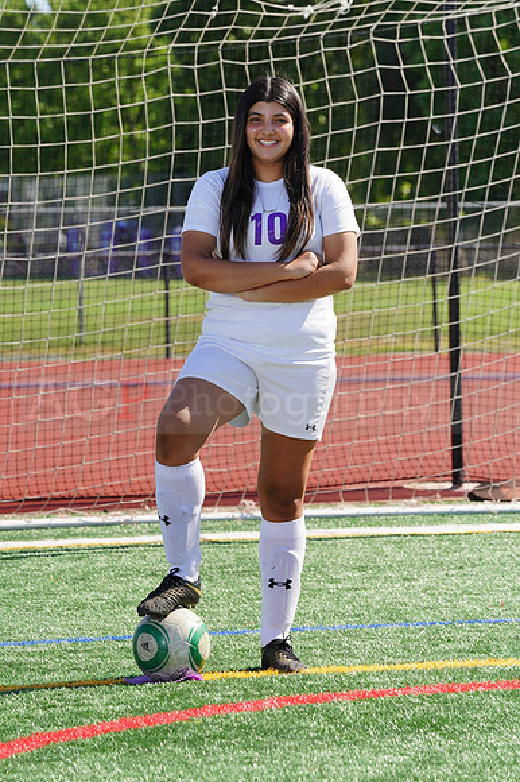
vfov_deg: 9.2
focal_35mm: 224
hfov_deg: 6.1
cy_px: 391
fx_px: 4859
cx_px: 260
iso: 200
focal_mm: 224
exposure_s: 1/250
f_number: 11
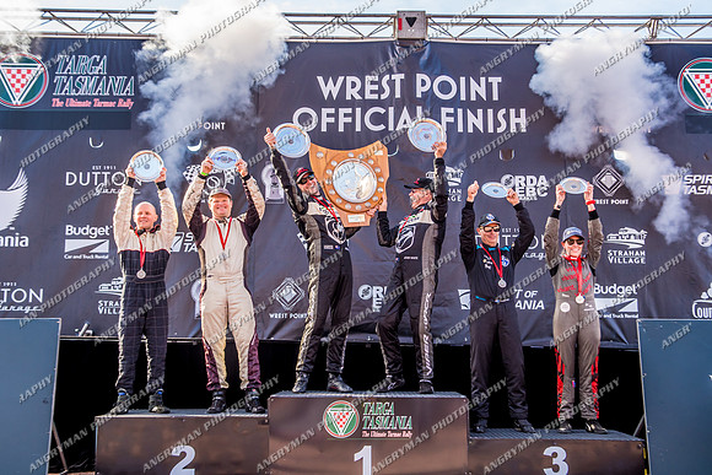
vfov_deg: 27.6
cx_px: 356
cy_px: 238
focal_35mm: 49
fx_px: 968
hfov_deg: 40.4
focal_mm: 32
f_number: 5.6
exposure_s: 1/200
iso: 200
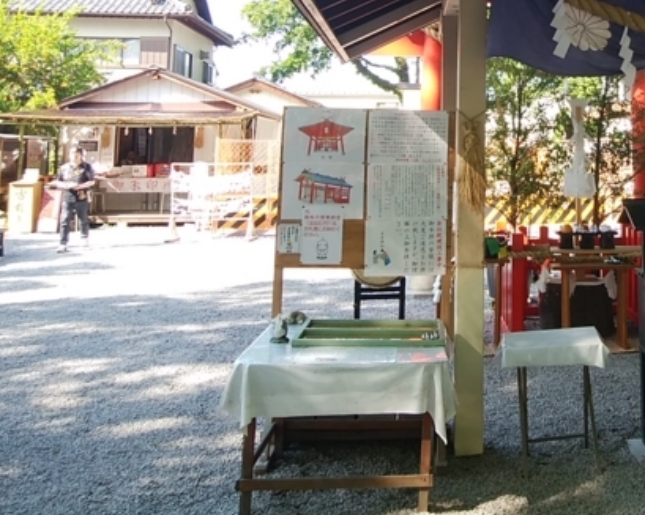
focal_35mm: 42
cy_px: 47
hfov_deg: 41.4
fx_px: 802
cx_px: 541
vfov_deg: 33.7
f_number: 2
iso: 32
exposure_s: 1/128
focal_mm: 3
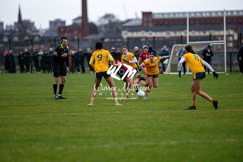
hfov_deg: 6.9
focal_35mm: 300
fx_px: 2025
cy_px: 81
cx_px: 122
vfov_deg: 4.6
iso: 2800
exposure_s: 1/1000
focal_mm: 300
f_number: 2.8
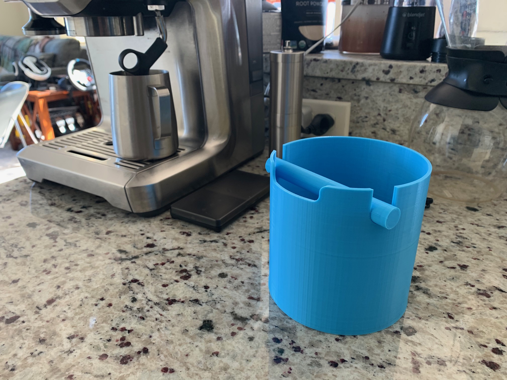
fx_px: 381
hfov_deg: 67.3
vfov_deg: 53.1
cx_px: 254
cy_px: 190
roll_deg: +1.1
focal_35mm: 26
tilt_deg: -23.8
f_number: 1.8
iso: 100
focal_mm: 4.25
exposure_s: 1/64
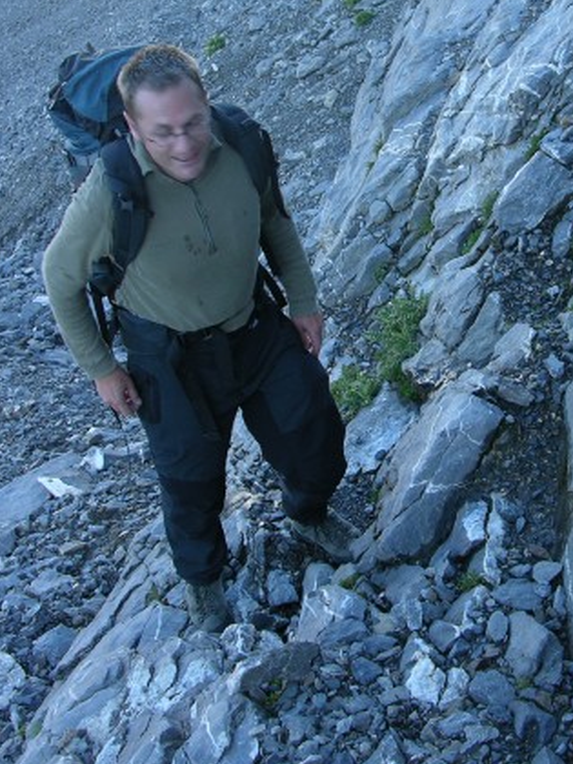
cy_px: 278
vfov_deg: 30.1
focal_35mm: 64
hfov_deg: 22.7
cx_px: 447
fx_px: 1413
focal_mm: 8.9
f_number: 3.2
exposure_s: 1/57
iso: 50
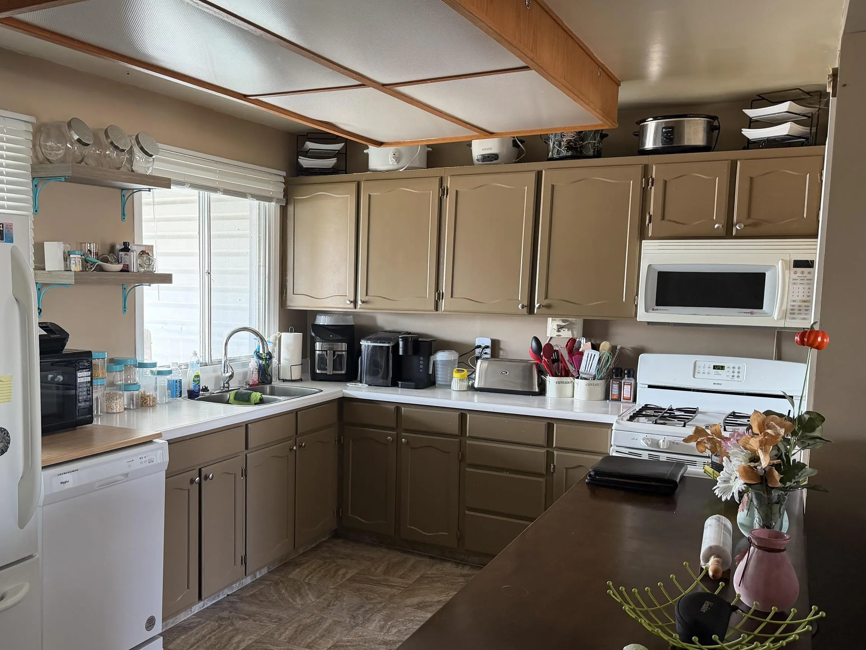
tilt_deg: -6.4
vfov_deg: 44.1
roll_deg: -0.9
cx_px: 332
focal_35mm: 32
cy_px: 361
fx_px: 801
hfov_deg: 56.2
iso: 200
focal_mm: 6.76
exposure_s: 1/73
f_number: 1.78
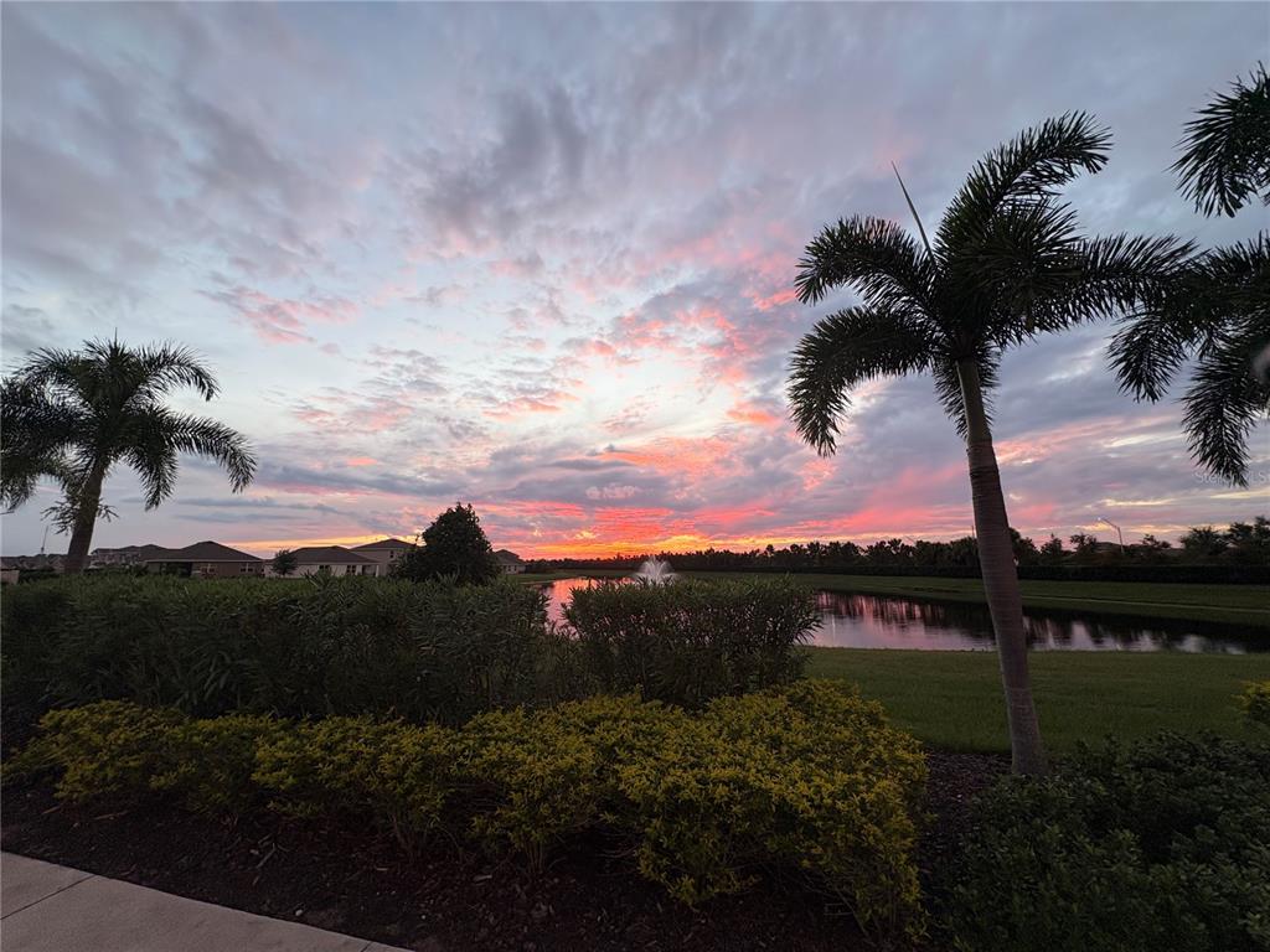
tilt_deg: +9.6
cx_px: 635
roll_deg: +0.9
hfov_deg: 102.1
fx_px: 514
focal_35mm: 14
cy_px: 476
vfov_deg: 85.7
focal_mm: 2.22
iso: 64
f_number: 2.2
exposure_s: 1/99
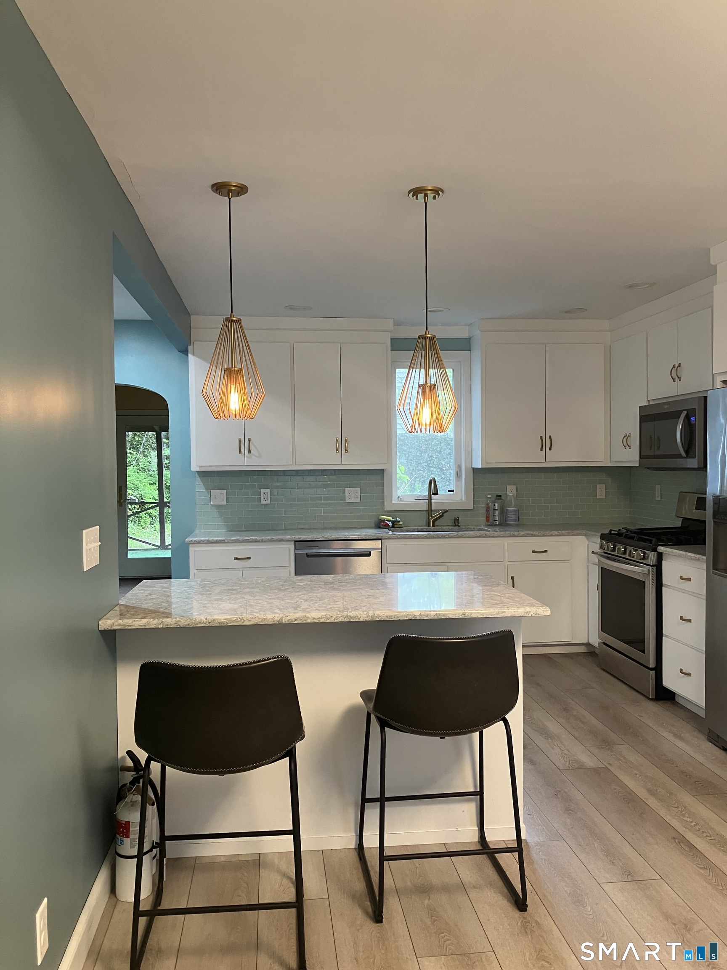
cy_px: 485
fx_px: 784
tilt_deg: -3.6
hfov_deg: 49.7
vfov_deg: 63.4
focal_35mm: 28
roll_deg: +0.5
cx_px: 364
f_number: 1.8
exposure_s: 1/60
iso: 125
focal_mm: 3.99
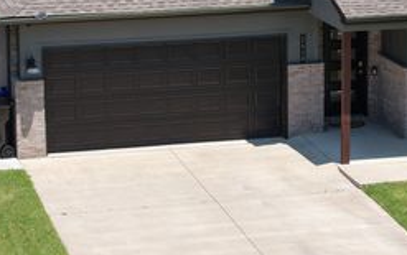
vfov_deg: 8.7
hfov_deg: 13.9
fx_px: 1666
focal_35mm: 150
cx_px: 288
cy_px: -1
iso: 100
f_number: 2.8
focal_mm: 19.35
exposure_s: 1/800
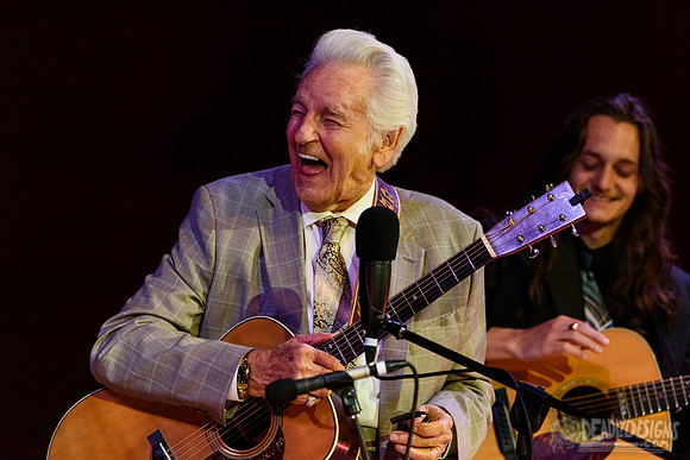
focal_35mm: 391
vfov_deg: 3.5
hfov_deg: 5.3
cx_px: 351
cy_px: 217
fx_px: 7499
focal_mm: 370
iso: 2500
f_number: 6
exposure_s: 1/640
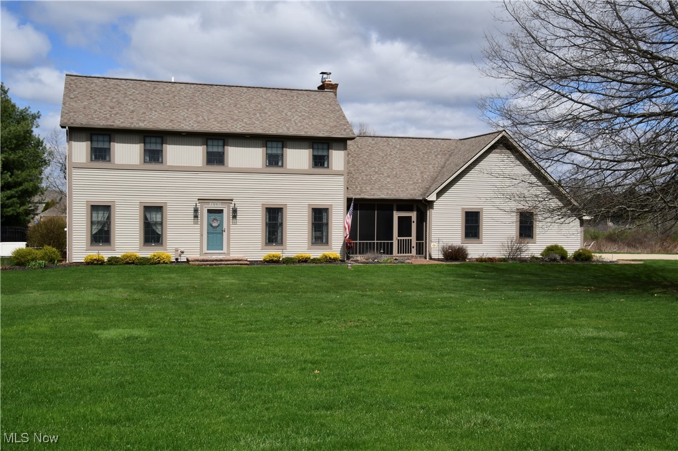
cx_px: 339
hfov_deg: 49.6
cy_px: 226
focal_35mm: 39
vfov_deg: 34.2
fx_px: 734
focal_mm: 26
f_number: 20
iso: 250
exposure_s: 1/250
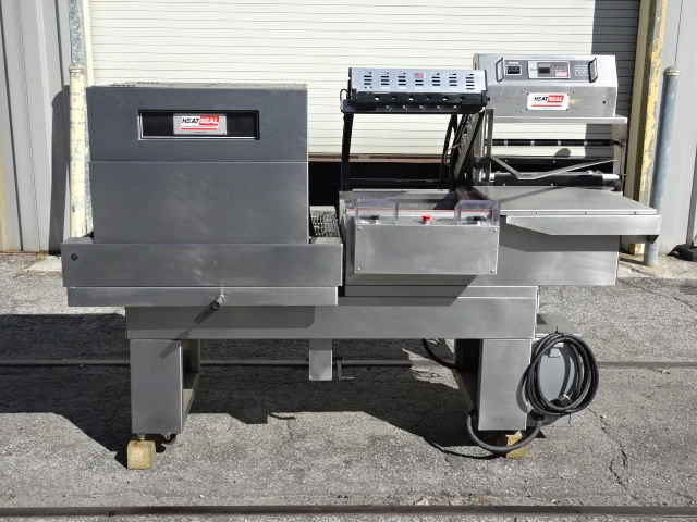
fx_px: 765
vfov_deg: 37.7
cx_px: 348
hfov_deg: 49.0
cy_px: 261
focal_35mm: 38
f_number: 4
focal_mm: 6.56
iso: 80
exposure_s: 1/640
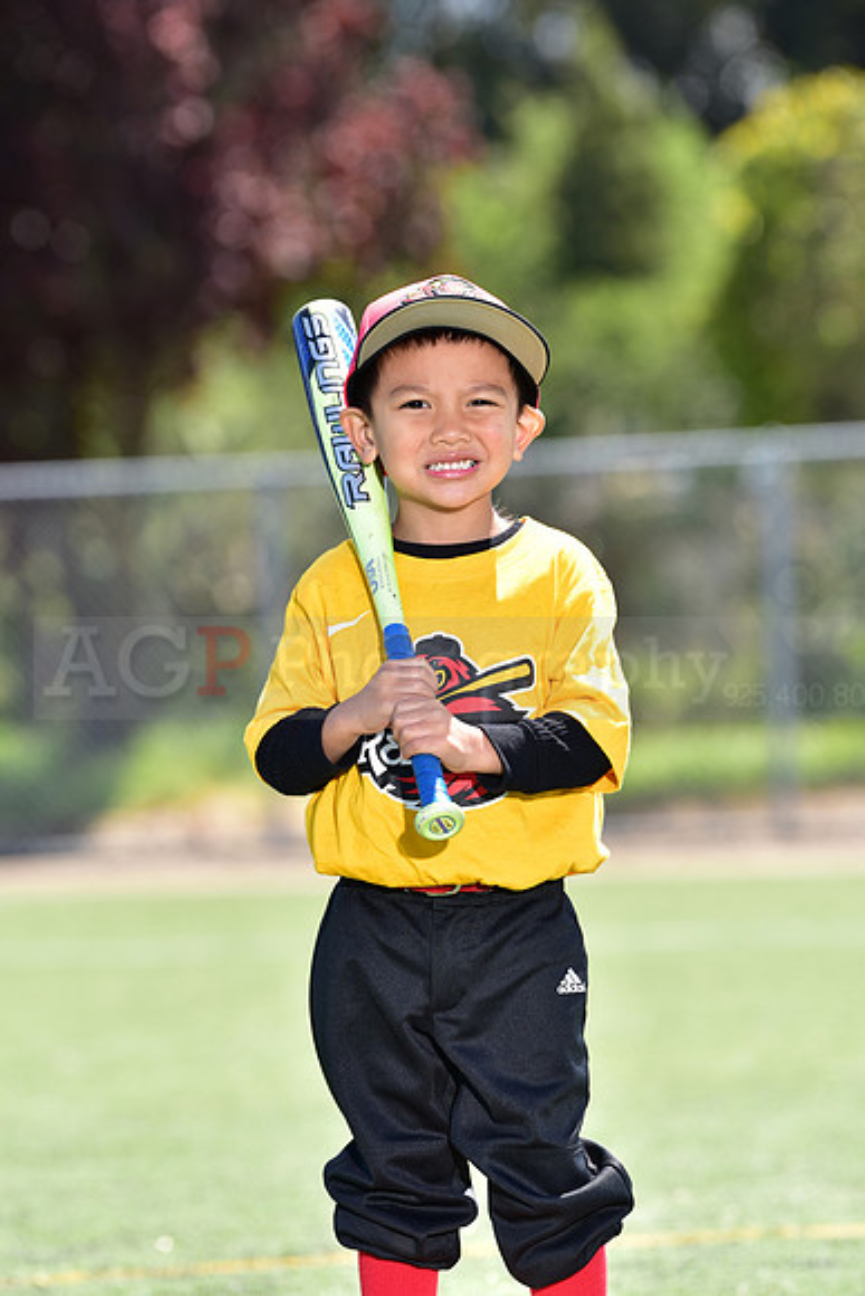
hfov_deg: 6.9
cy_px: 648
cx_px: 432
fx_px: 7203
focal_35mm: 200
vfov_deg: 10.3
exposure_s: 1/200
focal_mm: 200
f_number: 5
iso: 80
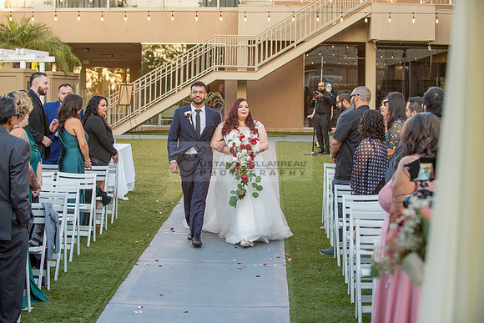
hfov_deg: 28.8
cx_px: 242
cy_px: 162
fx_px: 941
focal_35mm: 70
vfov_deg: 19.5
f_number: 4
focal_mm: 70
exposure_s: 1/320
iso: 800
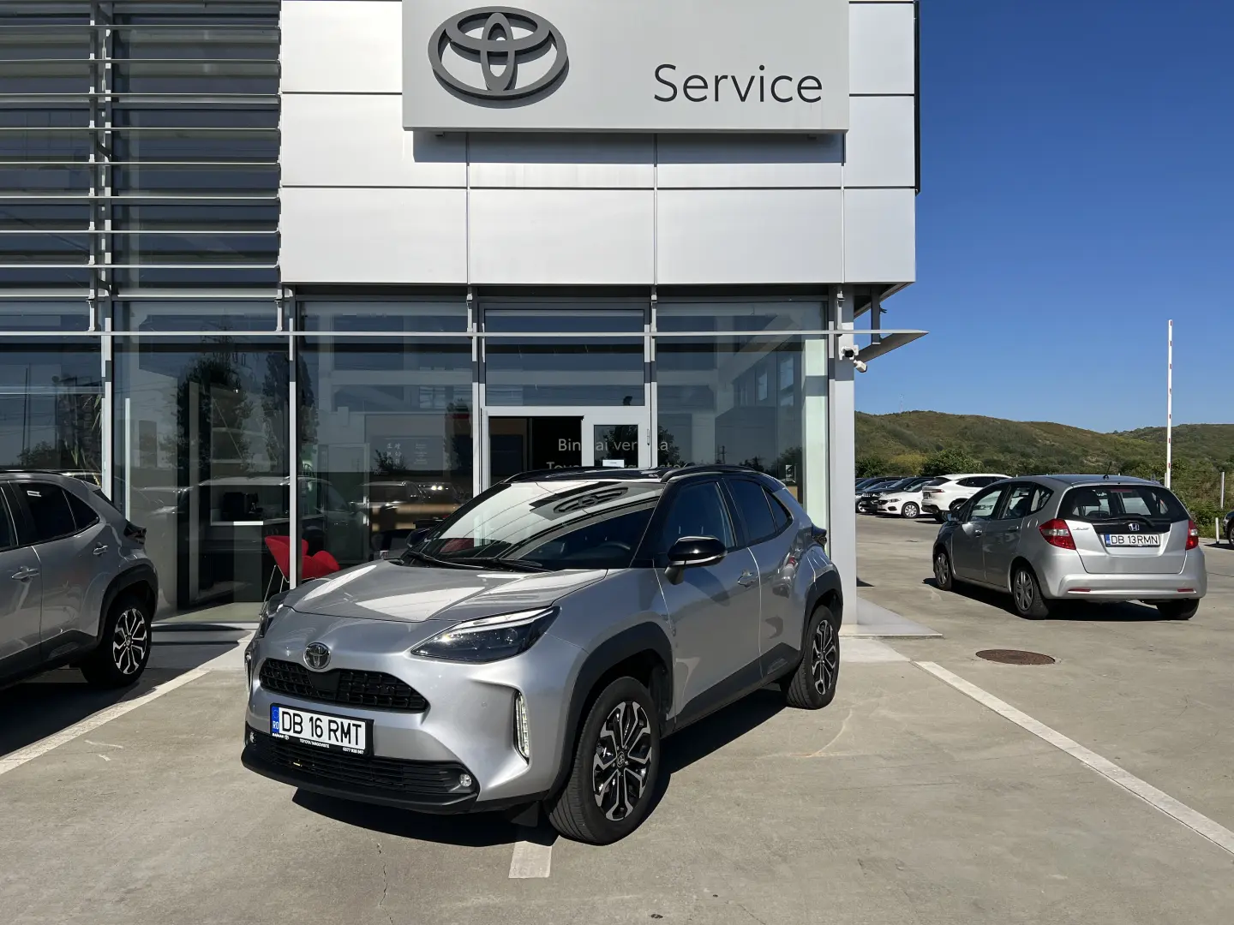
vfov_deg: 53.1
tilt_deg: +1.0
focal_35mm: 26
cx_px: 617
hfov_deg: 67.3
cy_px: 462
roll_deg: +0.8
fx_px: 927
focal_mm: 5.7
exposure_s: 1/9434
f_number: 1.5
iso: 50
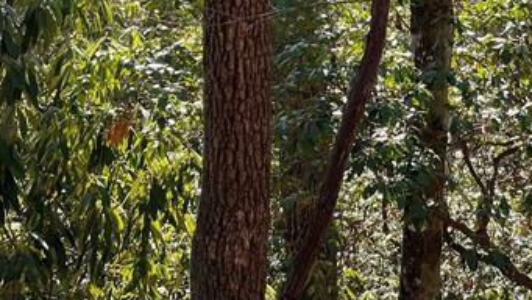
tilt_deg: -12.1
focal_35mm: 85
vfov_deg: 13.7
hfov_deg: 24.5
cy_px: -86
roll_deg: -0.9
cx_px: 449
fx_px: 1199
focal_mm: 4.2
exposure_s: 1/774
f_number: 1.6
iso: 32
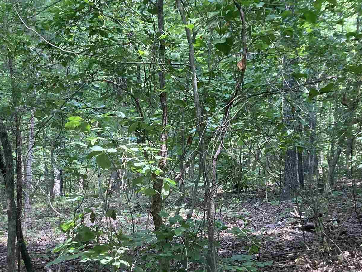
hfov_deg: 27.3
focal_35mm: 71
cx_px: 132
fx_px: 743
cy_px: 184
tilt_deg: -4.7
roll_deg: -0.6
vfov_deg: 20.7
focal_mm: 3.99
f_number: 1.8
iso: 64
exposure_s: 1/121
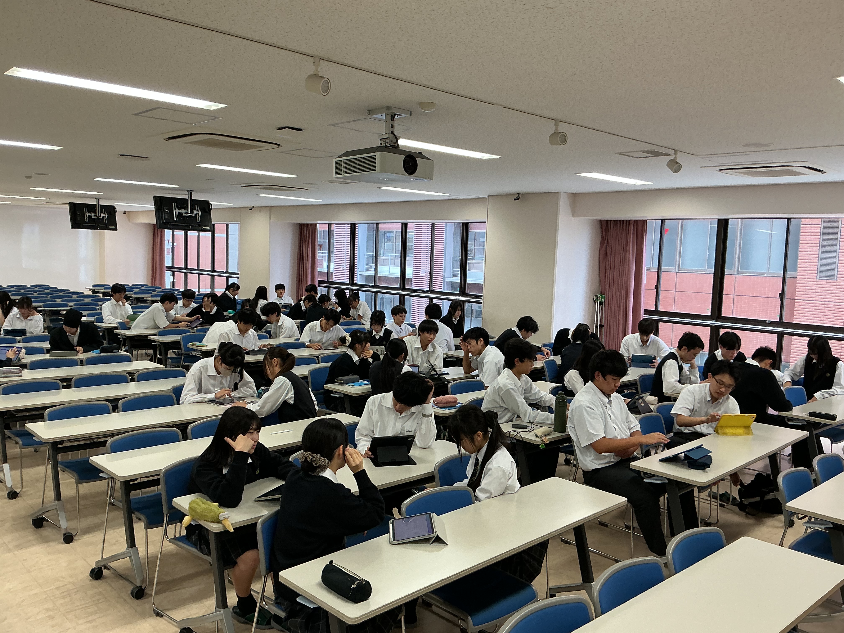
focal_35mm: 29
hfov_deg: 61.7
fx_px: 707
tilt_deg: -5.8
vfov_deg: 48.2
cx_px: 422
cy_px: 316
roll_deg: -1.3
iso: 40
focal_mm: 3
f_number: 1.8
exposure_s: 1/60
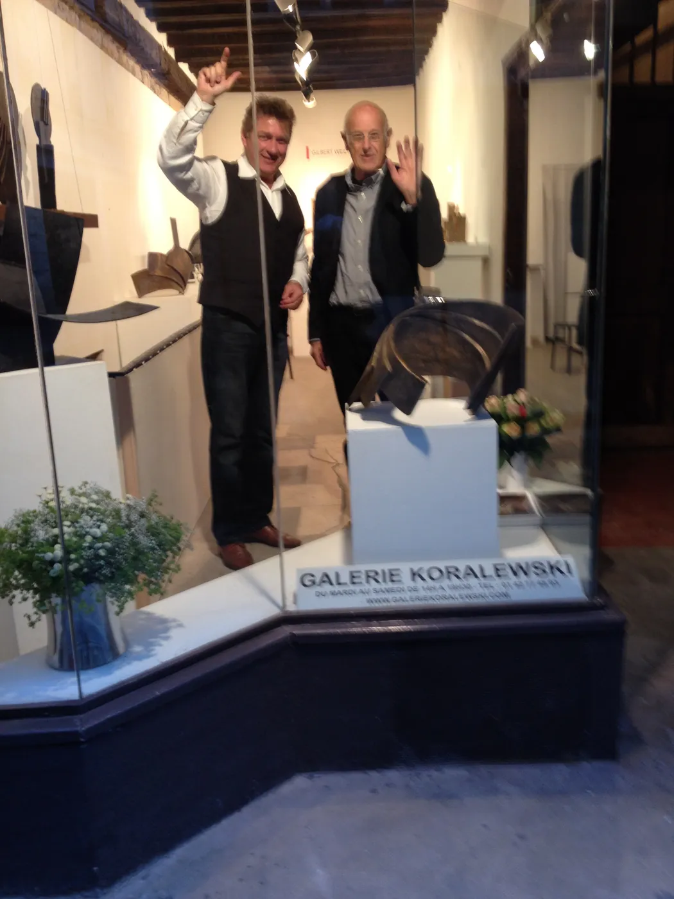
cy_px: 450
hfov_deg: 40.7
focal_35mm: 35
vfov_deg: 52.6
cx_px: 337
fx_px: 909
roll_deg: +0.5
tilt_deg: -14.5
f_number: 2.4
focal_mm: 4.28
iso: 80
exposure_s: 1/20
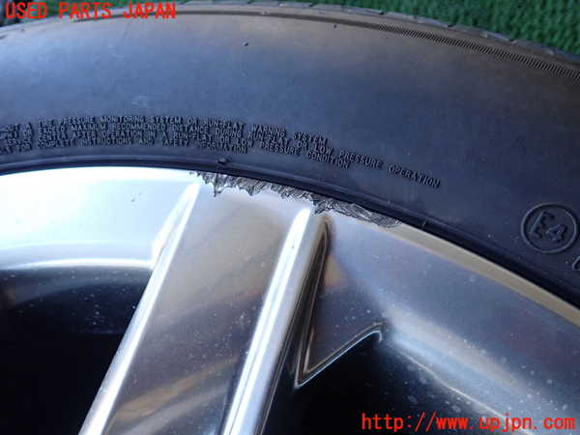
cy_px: 218
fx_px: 503
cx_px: 290
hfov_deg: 60.0
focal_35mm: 30
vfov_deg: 46.8
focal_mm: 5.4
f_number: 2.3
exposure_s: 1/160
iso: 200
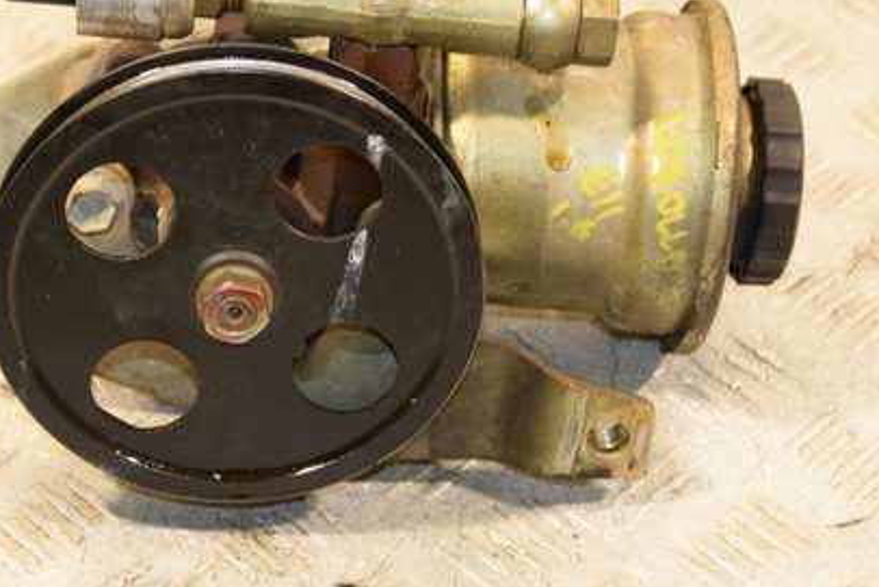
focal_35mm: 137
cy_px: 132
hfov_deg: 14.9
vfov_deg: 10.0
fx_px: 3346
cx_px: 327
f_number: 5
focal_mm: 58
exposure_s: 1/160
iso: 800
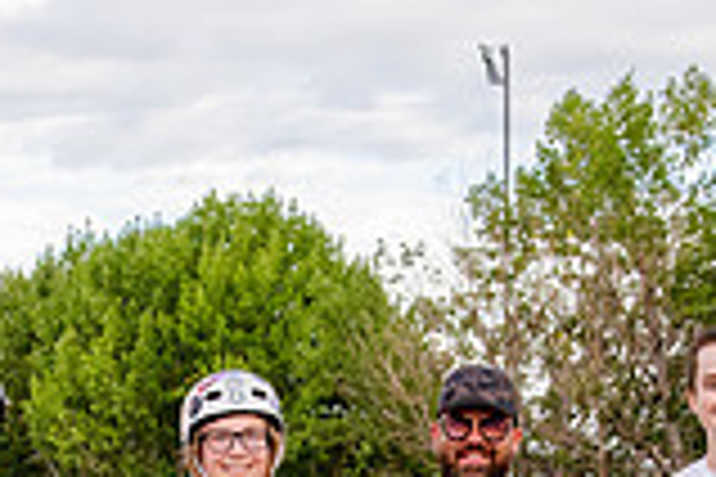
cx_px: 248
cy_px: 688
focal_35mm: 128
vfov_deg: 10.4
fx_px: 2546
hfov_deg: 16.0
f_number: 9
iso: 2500
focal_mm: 35
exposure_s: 1/400
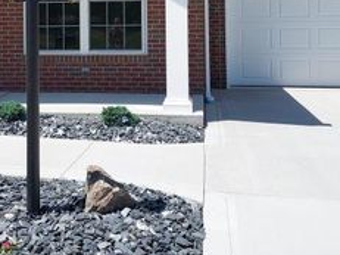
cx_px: 121
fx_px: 510
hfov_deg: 36.6
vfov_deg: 27.0
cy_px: 23
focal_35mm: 52
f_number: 1.8
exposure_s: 1/1220
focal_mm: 4.6
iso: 40
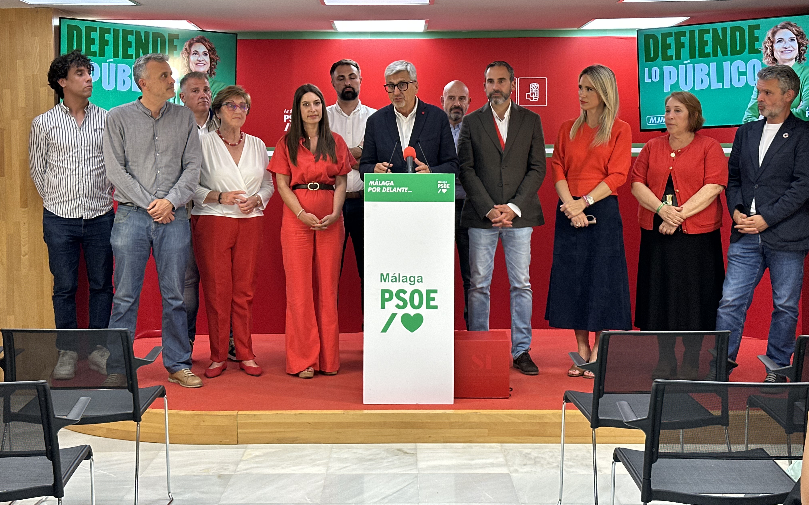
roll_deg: -0.1
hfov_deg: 39.6
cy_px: 202
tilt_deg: -3.2
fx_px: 1124
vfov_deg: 25.3
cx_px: 404
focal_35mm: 51
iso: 125
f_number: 1.78
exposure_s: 1/100
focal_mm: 6.86
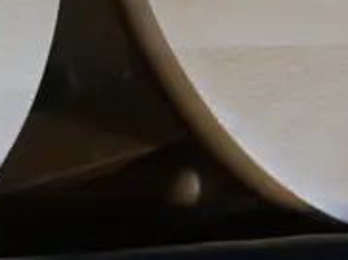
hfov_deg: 7.0
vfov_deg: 5.2
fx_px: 2831
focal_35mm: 282
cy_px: -81
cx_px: -119
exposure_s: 1/60
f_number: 5.3
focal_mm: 25
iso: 200
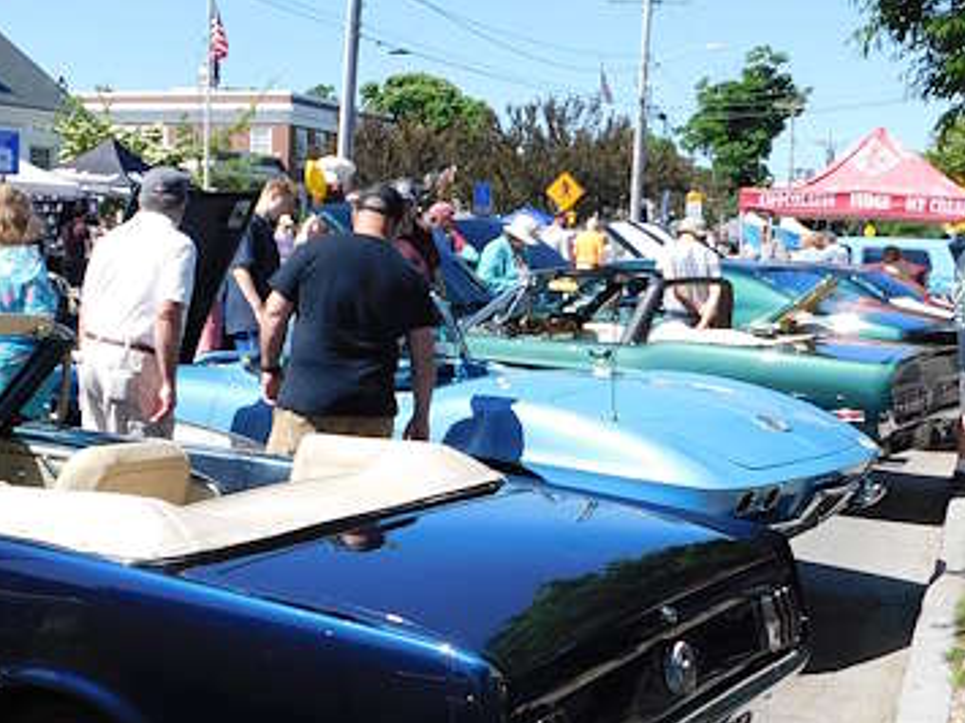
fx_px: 1533
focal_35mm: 55
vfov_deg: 26.5
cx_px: 394
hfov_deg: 34.8
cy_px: 400
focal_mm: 5.3
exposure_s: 1/1000
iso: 125
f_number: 3.2
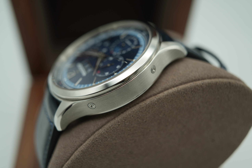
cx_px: 126
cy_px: 84
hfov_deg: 54.4
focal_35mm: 35
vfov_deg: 37.9
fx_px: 245
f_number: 5
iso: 400
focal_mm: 35
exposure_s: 1/250
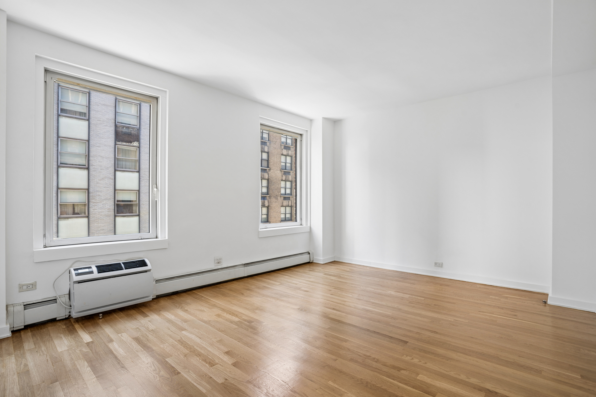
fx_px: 281
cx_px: 298
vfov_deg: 70.4
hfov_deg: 93.3
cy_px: 198
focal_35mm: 17
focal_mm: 17
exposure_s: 1/3
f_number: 8
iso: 100
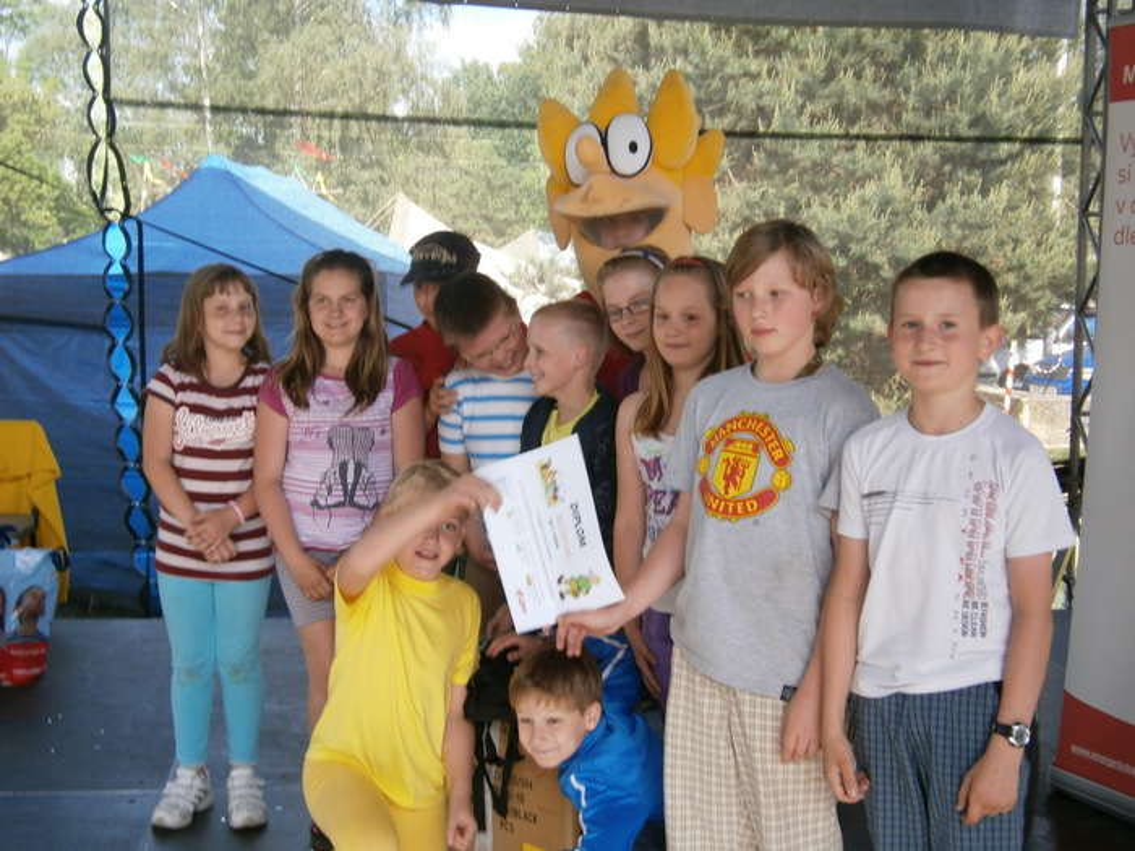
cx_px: 568
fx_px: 1541
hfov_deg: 40.4
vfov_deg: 30.9
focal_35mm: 47
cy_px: 426
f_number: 3.4
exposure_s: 1/60
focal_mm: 8.3
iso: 80
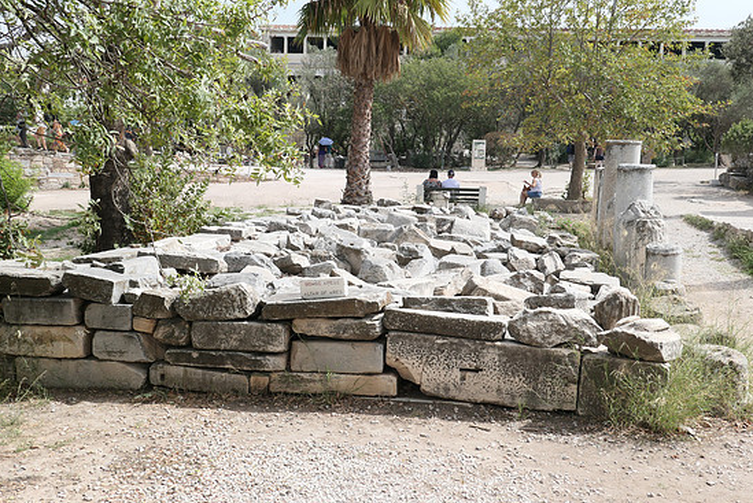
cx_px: 368
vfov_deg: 35.1
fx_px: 795
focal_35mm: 38
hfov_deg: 50.7
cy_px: 264
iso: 200
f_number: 4.5
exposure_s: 1/1000
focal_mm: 13.1
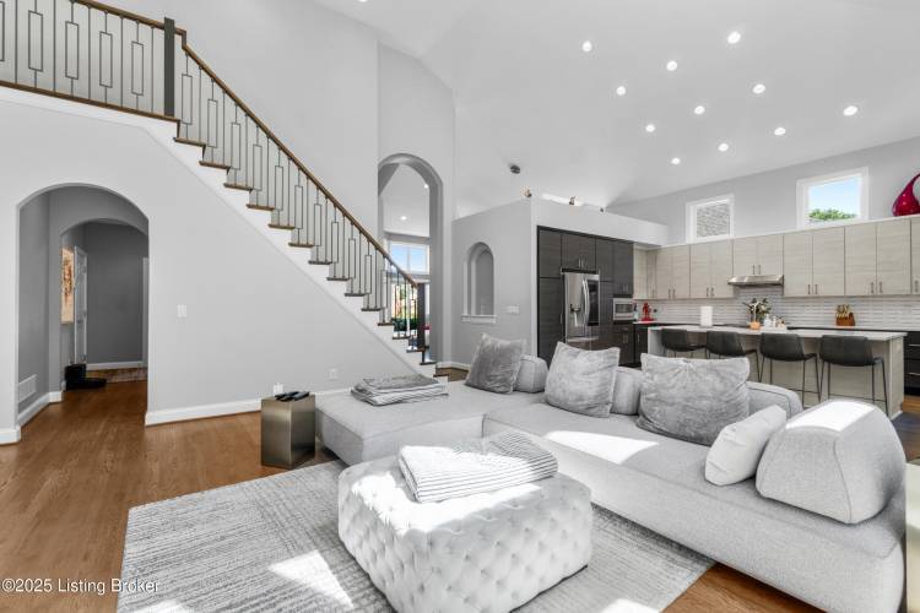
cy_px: 306
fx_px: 383
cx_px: 460
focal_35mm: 15
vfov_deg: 77.3
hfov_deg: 100.4
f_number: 8
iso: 400
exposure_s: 1/20
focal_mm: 10
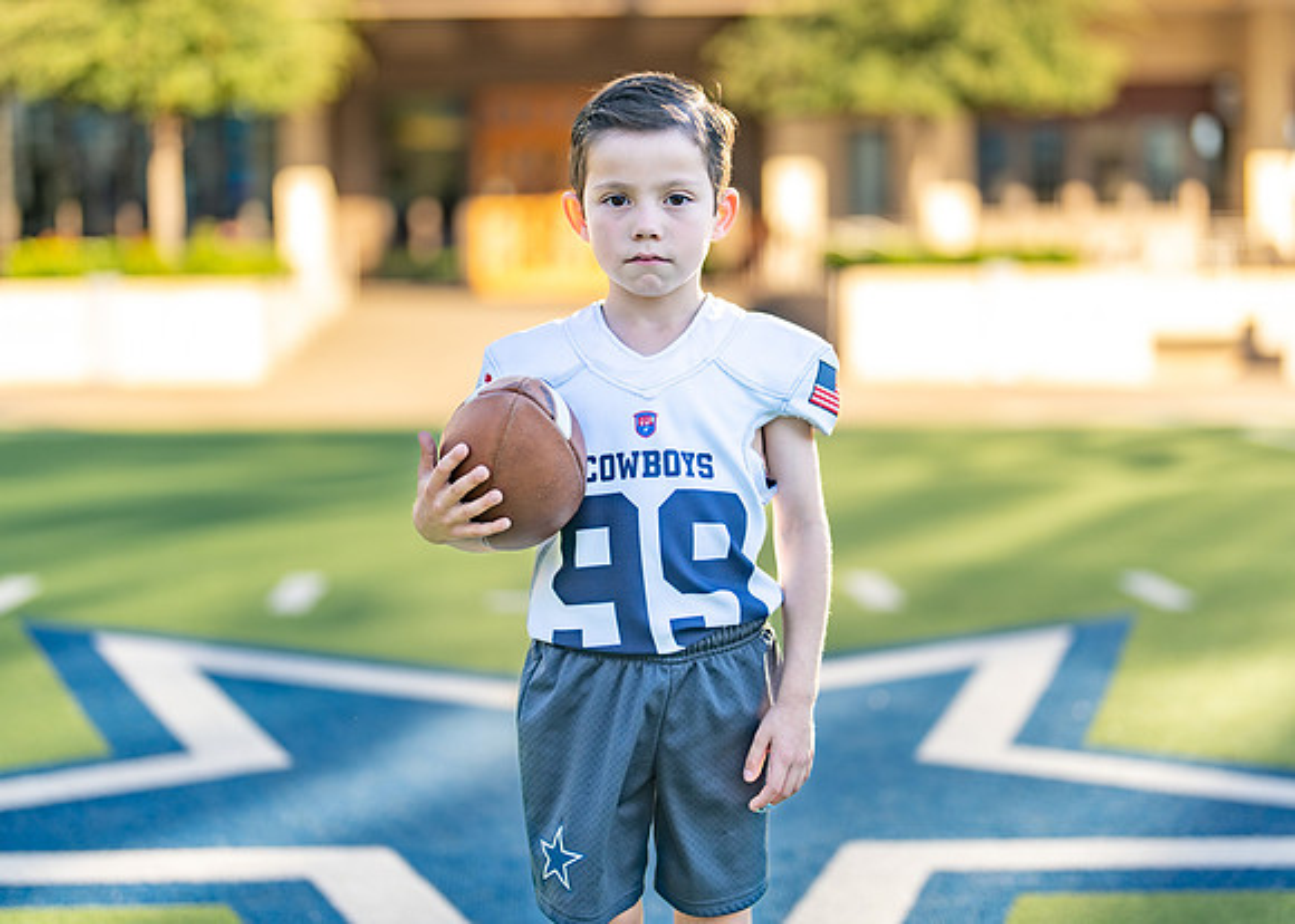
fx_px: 2335
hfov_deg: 31.0
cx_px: 668
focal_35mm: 64
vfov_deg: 22.4
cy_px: 404
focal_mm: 50
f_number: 1.2
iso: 100
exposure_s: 1/2500
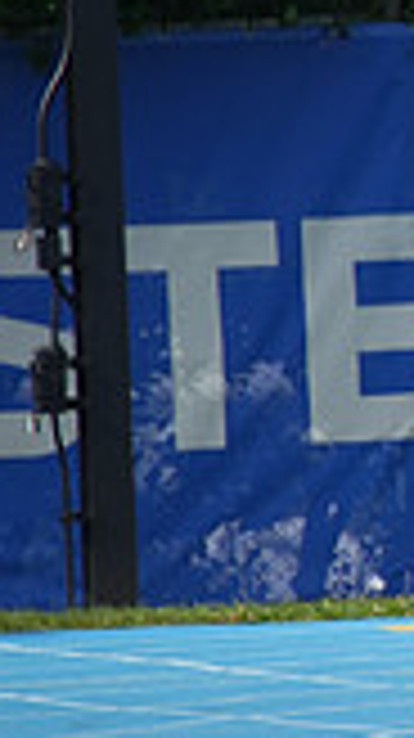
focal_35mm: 1480
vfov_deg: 1.5
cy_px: 308
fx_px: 28943
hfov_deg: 0.8
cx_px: 1206
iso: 320
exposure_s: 1/1250
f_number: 5.6
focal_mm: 400
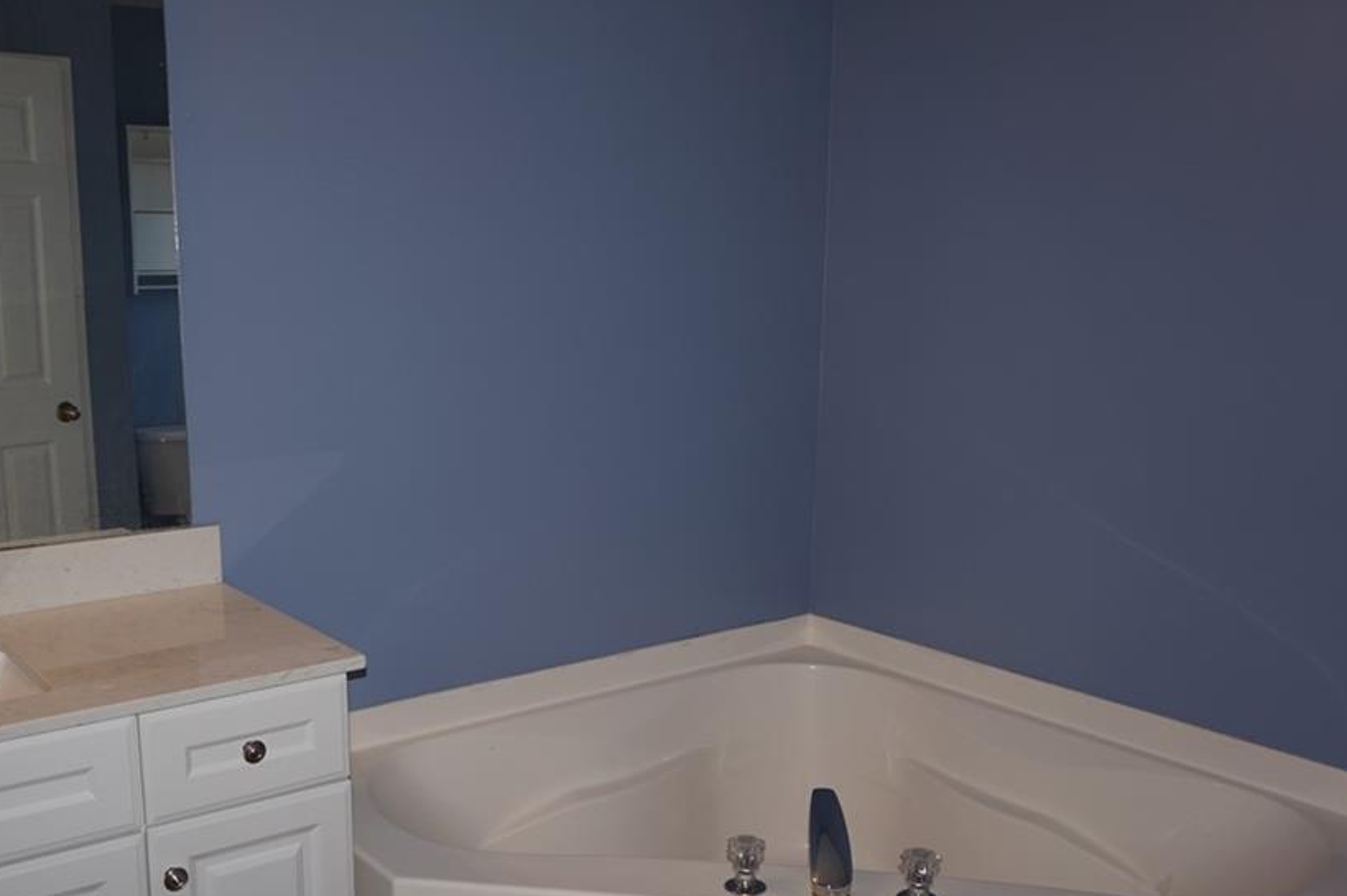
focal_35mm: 36
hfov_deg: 53.3
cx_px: 554
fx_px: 1332
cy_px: 515
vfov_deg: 37.1
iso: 125
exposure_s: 1/60
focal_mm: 19
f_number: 4
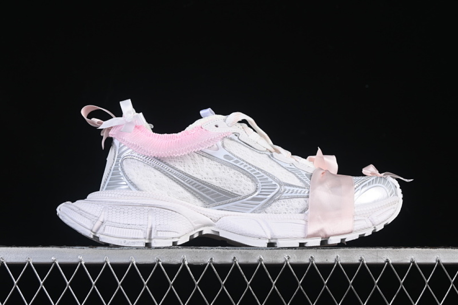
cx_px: 229
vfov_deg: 18.2
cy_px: 152
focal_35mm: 75
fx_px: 954
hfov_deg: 27.0
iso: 160
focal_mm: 50
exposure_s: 1/80
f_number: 8
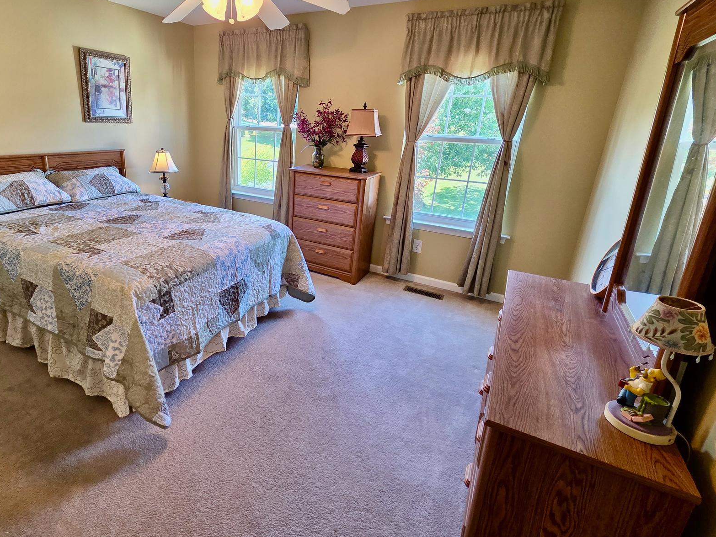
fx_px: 352
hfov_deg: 89.5
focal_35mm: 17
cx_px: 276
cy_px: 236
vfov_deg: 74.4
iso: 160
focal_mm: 2.2
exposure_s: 1/60
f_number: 2.2
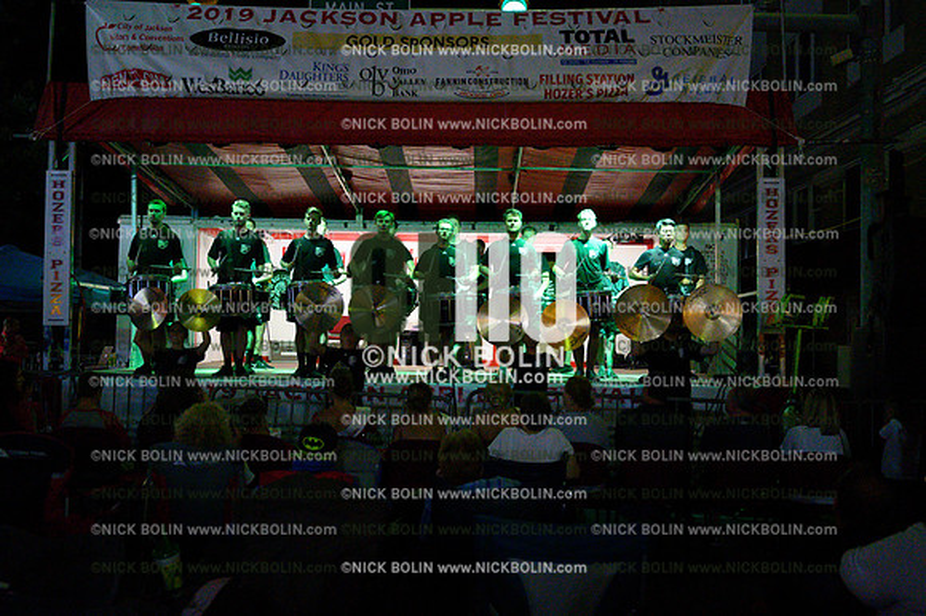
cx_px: 463
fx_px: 925
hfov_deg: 53.2
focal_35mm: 36
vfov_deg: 36.8
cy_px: 308
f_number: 4
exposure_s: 1/1600
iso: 32000
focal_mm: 36
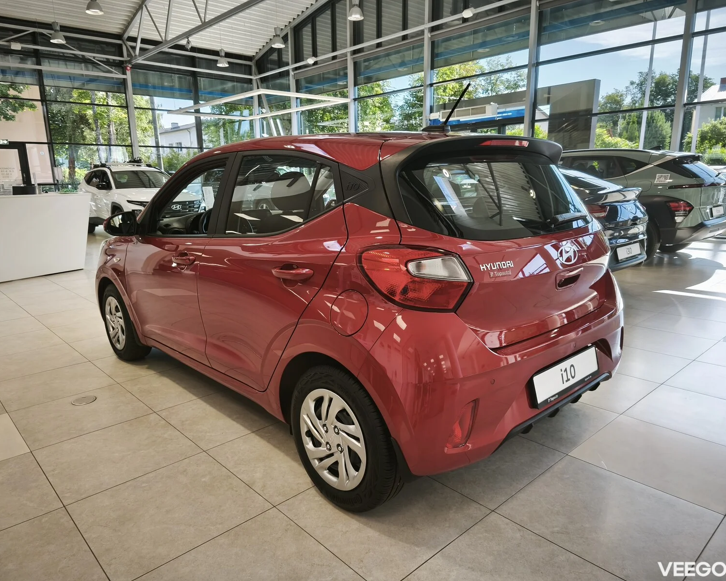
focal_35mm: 24
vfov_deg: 58.8
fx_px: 516
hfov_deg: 70.2
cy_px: 291
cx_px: 344
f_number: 1.7
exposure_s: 1/100
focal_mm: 5.35
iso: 200
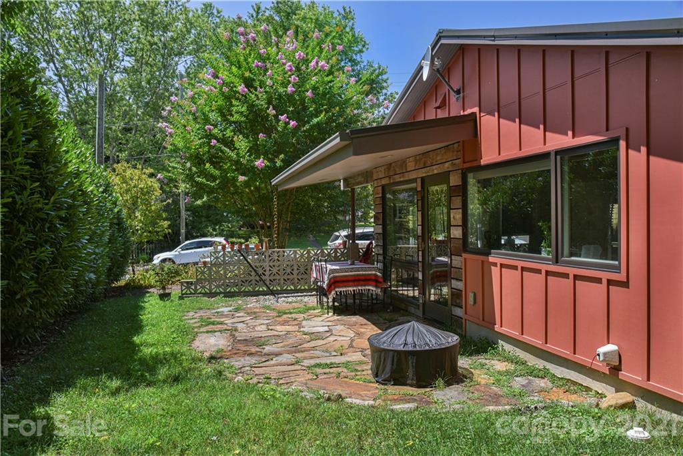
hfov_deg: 65.5
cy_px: 228
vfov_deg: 46.4
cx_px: 342
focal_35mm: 28
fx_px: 531
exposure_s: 1/320
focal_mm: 28
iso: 800
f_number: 9
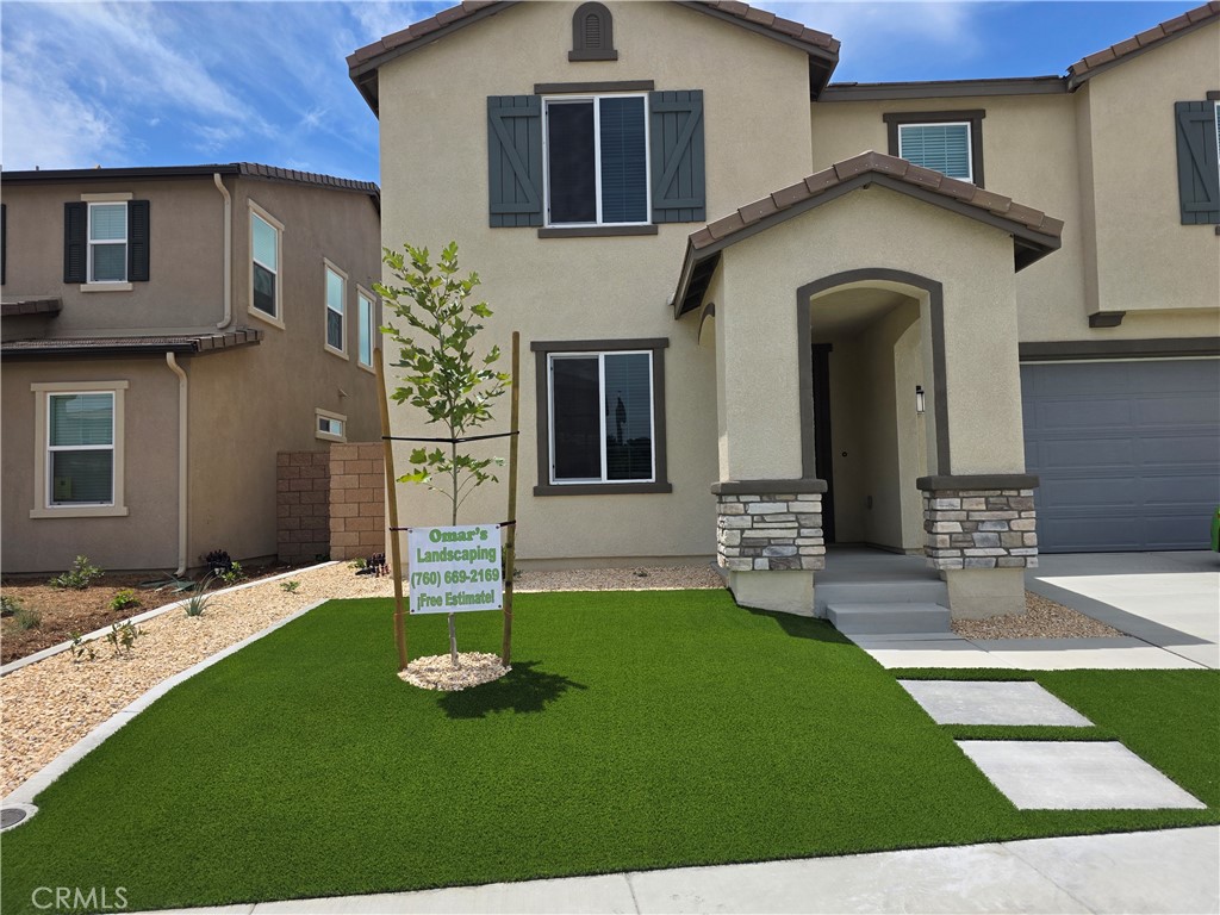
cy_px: 458
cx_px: 610
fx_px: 811
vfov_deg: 58.9
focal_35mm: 23
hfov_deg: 73.9
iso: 80
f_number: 1.7
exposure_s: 1/7061
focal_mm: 6.3
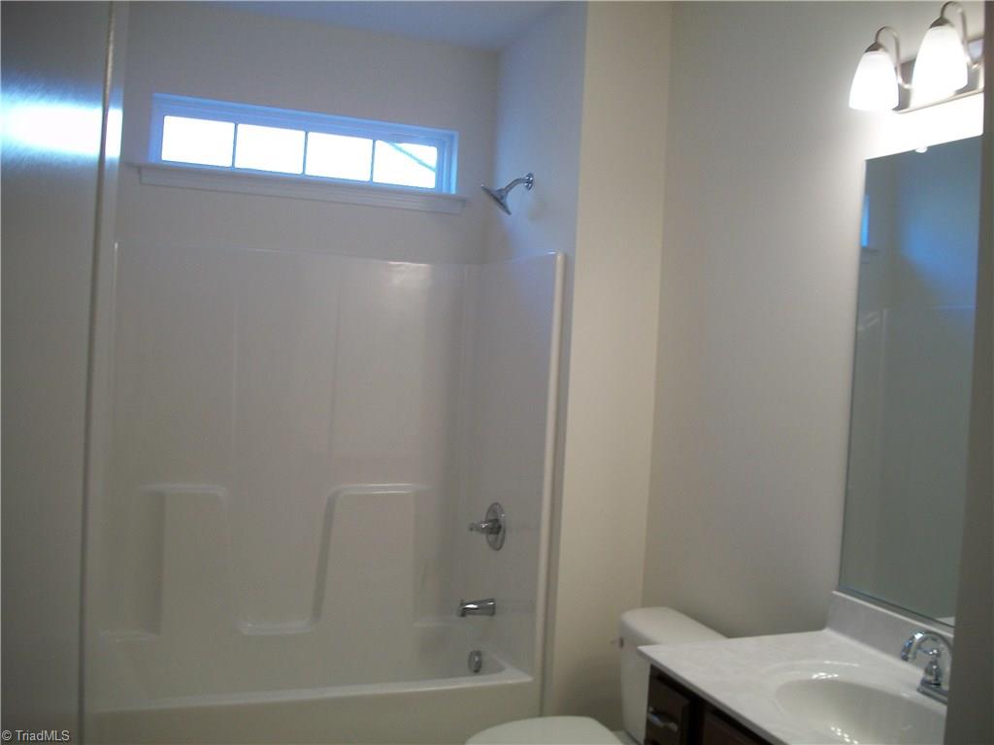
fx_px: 919
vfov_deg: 44.2
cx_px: 497
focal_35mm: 32
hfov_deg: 56.8
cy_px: 372
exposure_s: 1/40
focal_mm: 5.7
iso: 80
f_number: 2.9
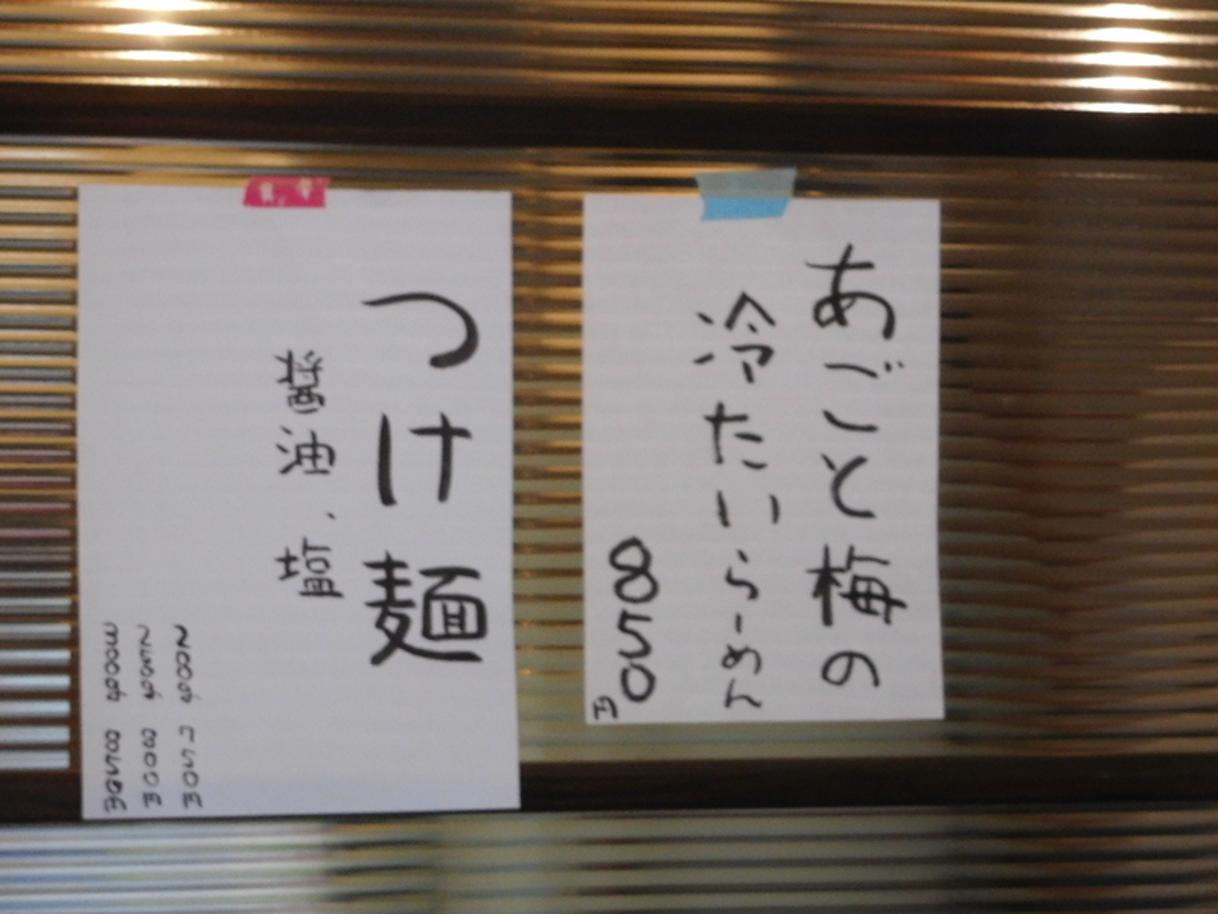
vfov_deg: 11.9
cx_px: 609
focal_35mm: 125
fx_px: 4398
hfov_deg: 15.8
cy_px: 457
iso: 450
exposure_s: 1/30
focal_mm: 22.3
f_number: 5
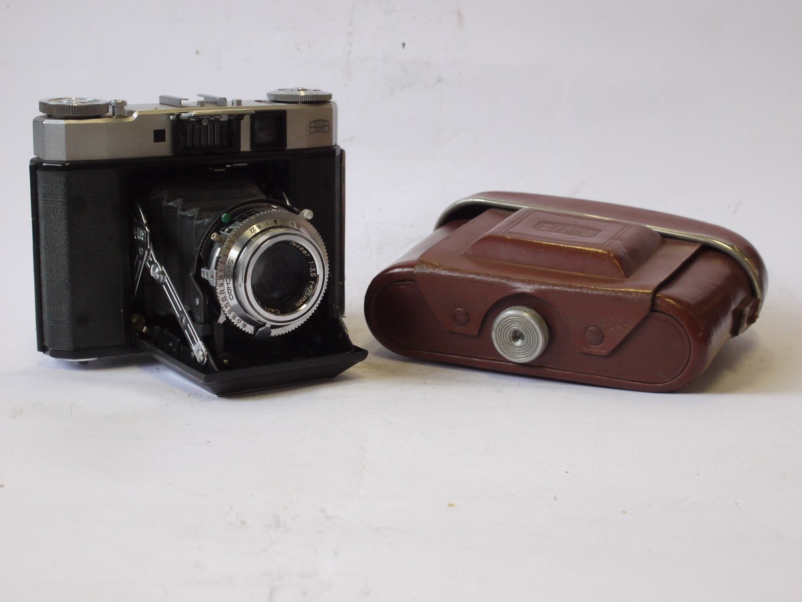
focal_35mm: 60
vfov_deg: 24.4
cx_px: 401
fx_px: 1390
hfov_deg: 32.2
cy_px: 301
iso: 800
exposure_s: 1/125
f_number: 8
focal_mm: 30
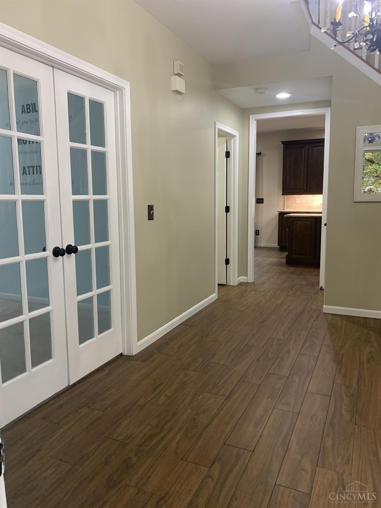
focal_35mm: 26
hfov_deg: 53.1
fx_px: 381
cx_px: 190
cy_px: 254
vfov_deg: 67.3
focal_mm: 4.25
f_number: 1.8
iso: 250
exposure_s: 1/60
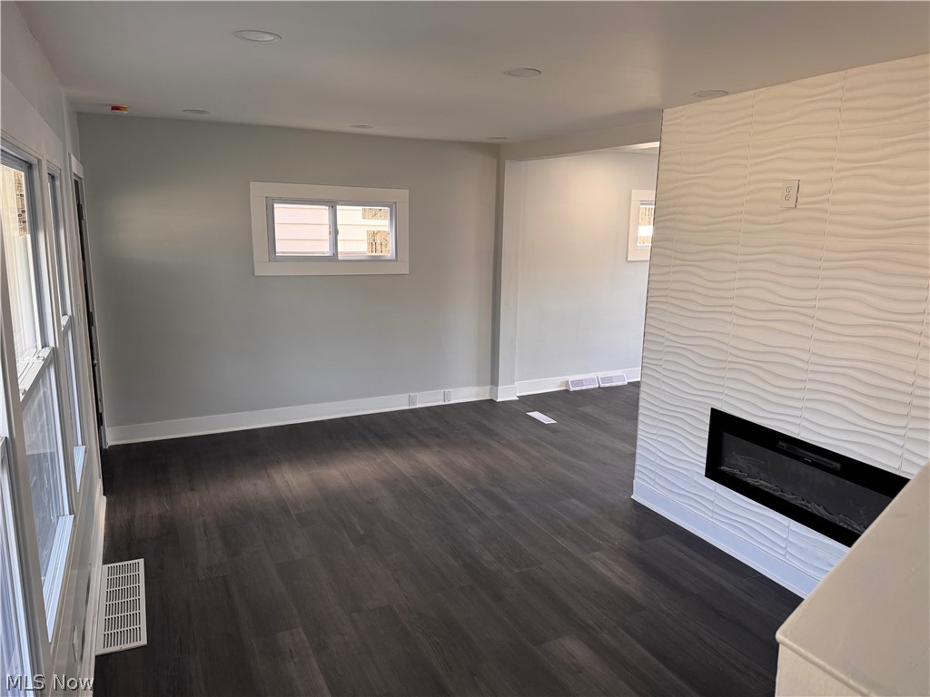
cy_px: 348
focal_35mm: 24
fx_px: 645
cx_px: 465
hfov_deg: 71.6
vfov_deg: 56.8
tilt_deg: -10.8
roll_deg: -0.4
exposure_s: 1/120
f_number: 1.78
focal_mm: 6.76
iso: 160
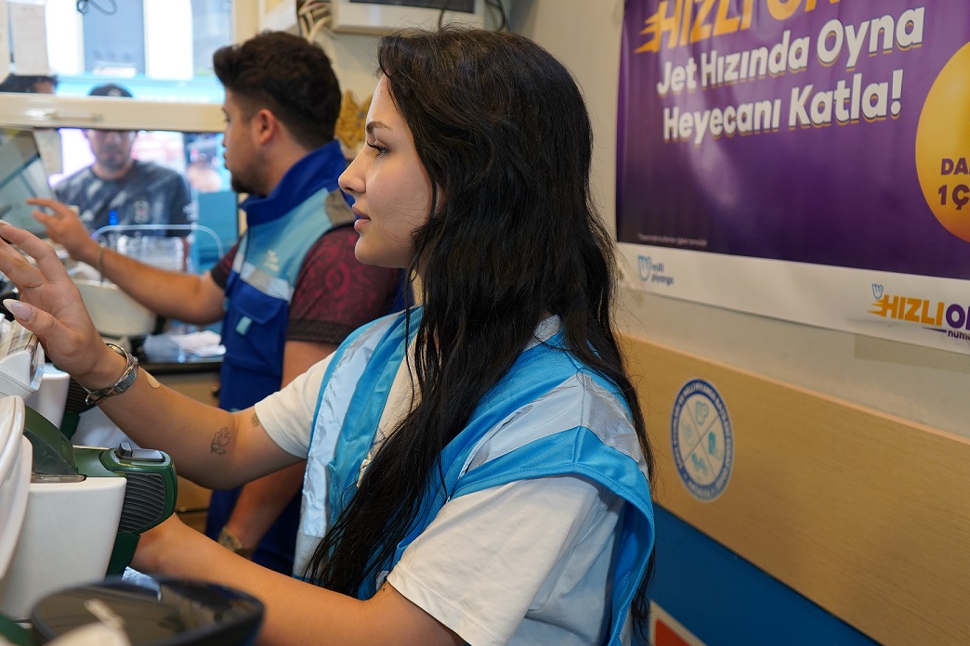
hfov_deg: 53.1
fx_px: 970
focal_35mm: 36
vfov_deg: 36.9
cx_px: 450
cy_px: 337
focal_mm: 29
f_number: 4
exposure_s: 1/160
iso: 1000
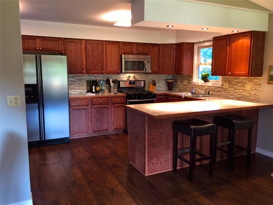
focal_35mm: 29
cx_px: 136
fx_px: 229
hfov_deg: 61.7
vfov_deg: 48.2
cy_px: 102
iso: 100
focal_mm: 4.15
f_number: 2.2
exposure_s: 1/15
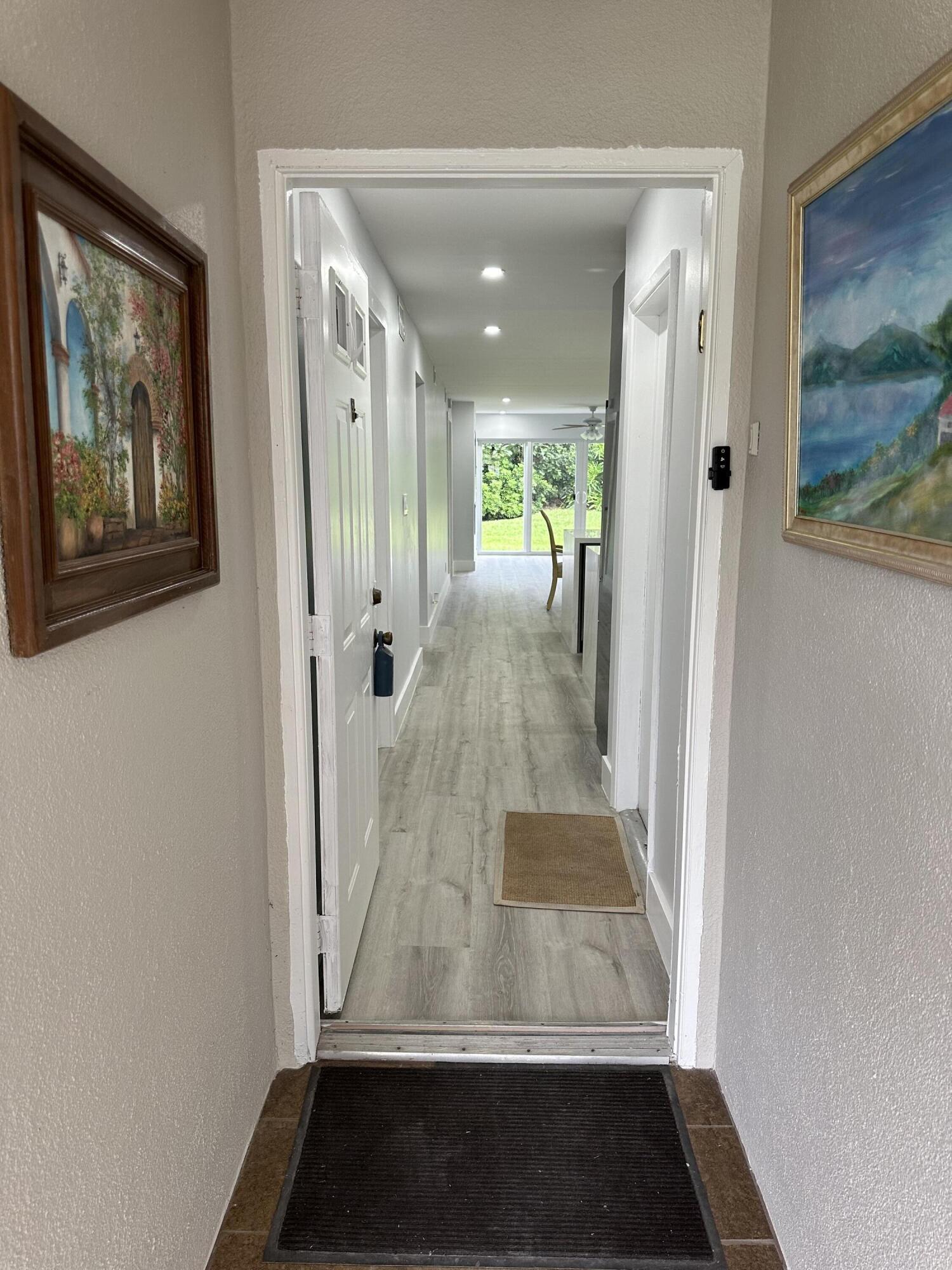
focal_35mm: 24
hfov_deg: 56.8
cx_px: 476
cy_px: 635
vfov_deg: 71.6
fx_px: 880
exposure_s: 1/121
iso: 160
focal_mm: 6.86
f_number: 1.78
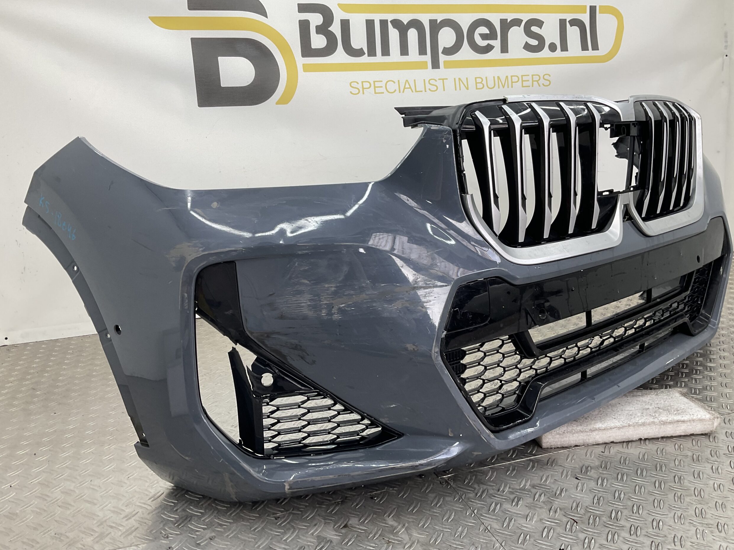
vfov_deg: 46.8
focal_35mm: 30
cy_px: 266
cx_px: 360
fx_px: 636
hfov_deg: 60.0
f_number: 1.8
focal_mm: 3
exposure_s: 1/120
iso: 25
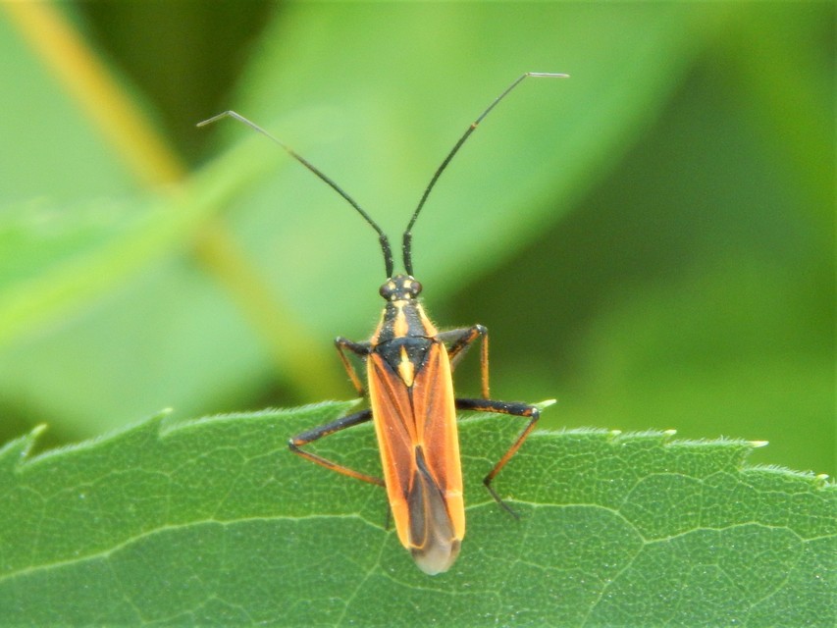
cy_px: 314
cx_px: 418
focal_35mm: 207
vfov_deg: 7.2
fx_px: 5006
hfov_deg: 9.6
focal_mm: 37.1
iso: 220
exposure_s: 1/30
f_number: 5.4
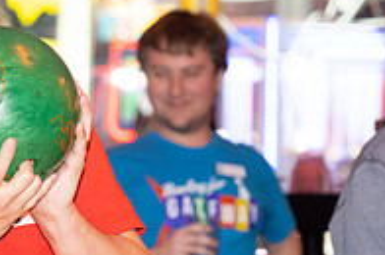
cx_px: -41
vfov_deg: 3.8
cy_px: 162
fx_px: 3801
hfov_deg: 5.8
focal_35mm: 356
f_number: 5.6
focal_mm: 120
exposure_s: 1/100
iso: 2000
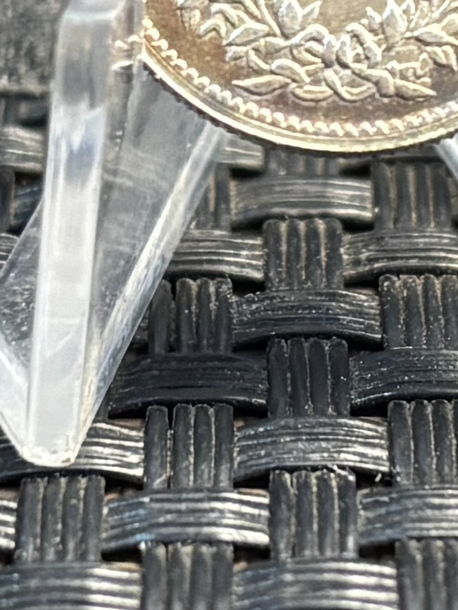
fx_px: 1622
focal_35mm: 92
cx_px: 352
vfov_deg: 20.1
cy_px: -110
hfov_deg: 16.0
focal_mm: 5.96
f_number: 1.6
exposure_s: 1/60
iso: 200
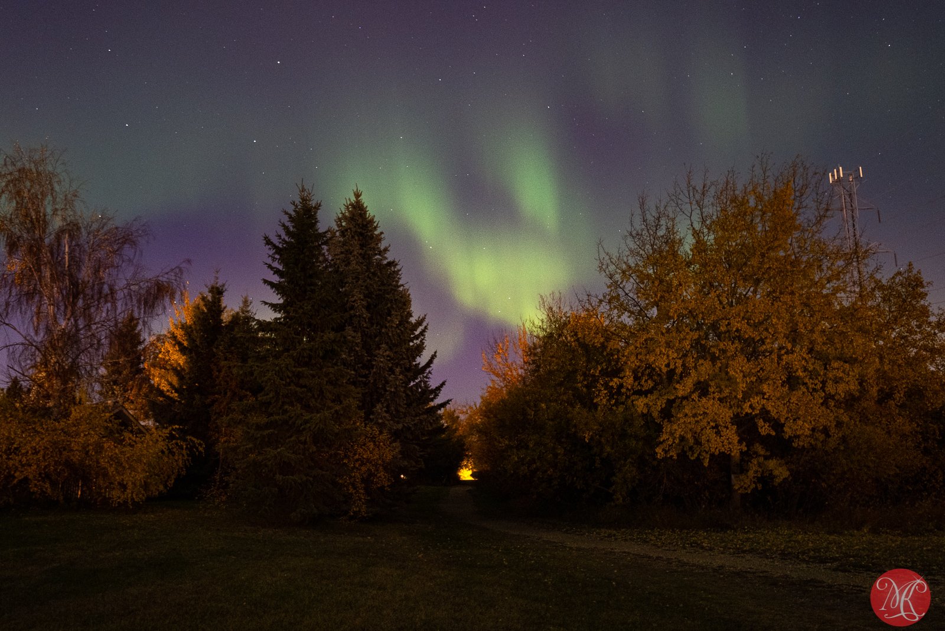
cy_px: 316
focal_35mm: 30
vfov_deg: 44.2
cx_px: 472
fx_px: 775
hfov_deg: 62.7
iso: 2000
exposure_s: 5
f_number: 4
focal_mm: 19.1
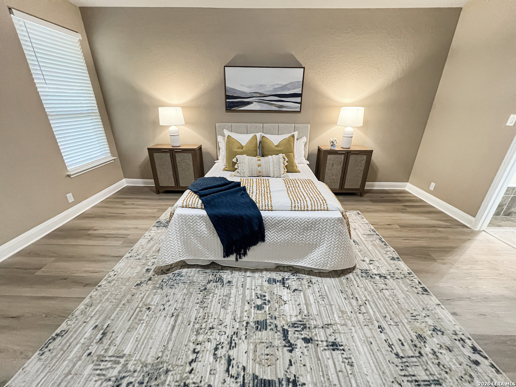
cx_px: 258
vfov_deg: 89.9
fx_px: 194
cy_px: 194
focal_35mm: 13
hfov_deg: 106.2
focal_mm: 1.57
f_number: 1.8
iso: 640
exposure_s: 1/60
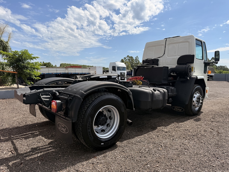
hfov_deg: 71.6
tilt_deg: -4.0
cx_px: 114
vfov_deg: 56.8
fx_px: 159
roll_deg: +0.0
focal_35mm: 24
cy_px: 86
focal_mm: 6.76
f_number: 1.78
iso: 80
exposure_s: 1/5319
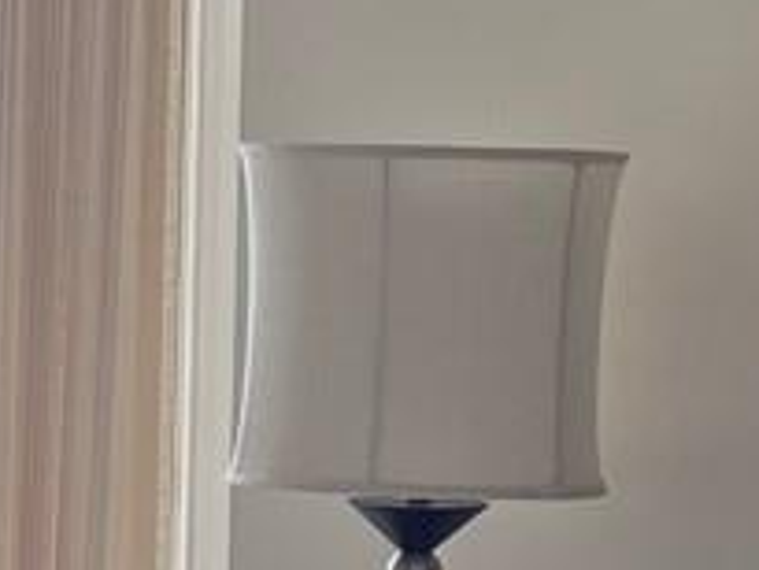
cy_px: 870
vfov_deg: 7.2
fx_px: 4454
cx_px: -141
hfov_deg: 9.6
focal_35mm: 203
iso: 40
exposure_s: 1/120
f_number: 1.5
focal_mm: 5.7
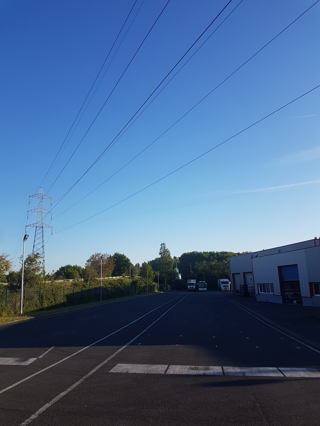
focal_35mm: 26
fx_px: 320
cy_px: 213
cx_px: 160
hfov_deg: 53.1
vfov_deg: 67.3
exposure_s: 1/1324
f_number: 1.7
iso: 40
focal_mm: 4.2
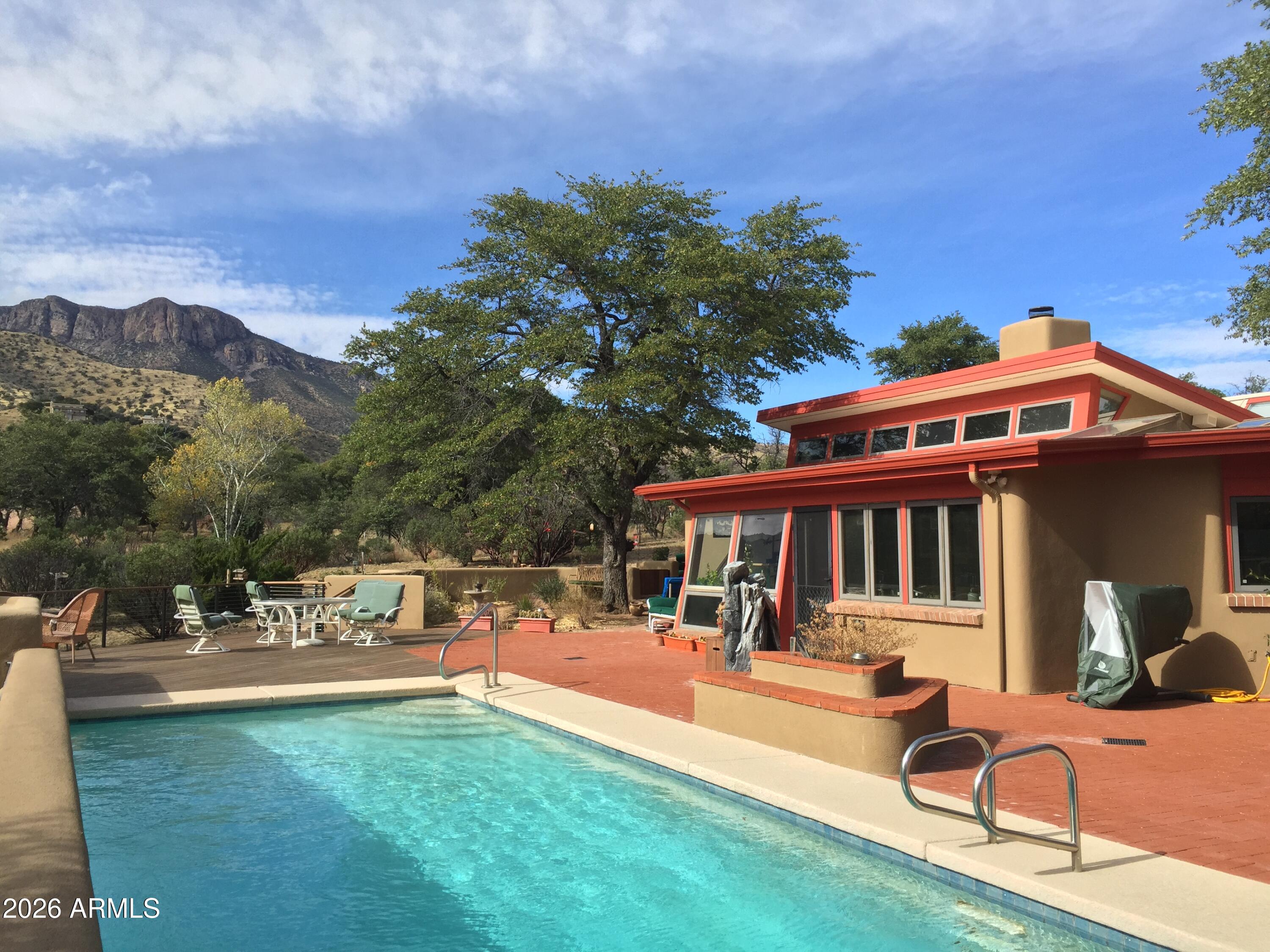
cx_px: 635
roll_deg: -1.1
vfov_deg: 48.2
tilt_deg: +5.1
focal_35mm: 29
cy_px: 476
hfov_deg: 61.7
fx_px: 1064
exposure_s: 1/1582
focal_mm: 4.15
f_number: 2.2
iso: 32
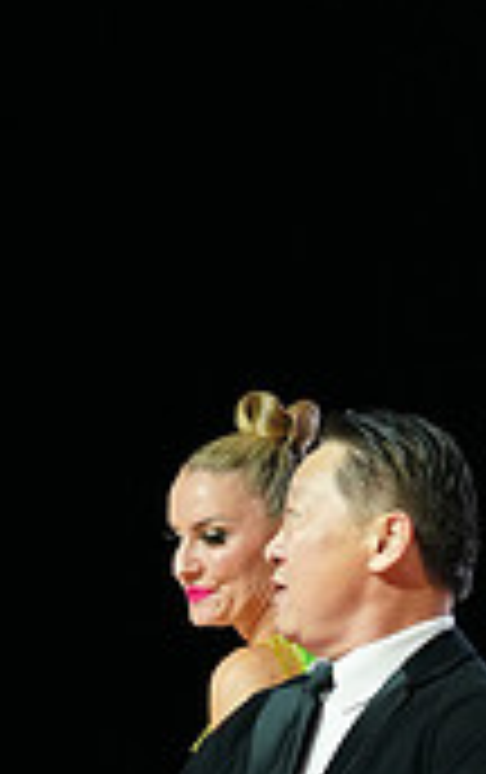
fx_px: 7984
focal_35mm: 378
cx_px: 349
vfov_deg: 5.5
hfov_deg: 3.5
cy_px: 1098
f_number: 4
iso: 2500
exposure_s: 1/320
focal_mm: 110
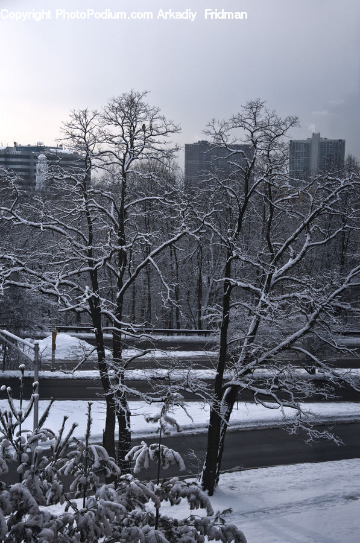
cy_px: 272
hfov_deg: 17.4
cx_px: 180
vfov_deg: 26.0
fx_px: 1174
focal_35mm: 78
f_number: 6.3
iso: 200
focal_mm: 52
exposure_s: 1/1000
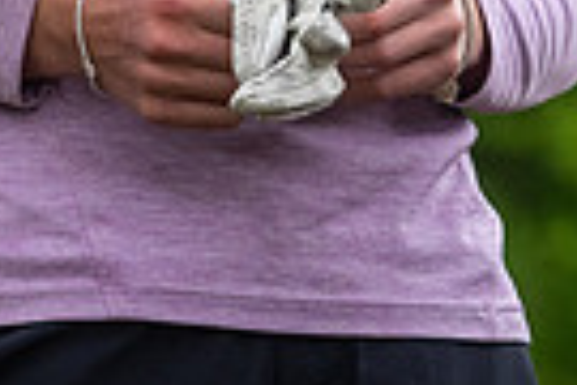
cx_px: 441
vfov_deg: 0.6
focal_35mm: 2213
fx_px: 35467
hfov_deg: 0.9
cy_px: -507
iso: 320
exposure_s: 1/640
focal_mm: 300
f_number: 4
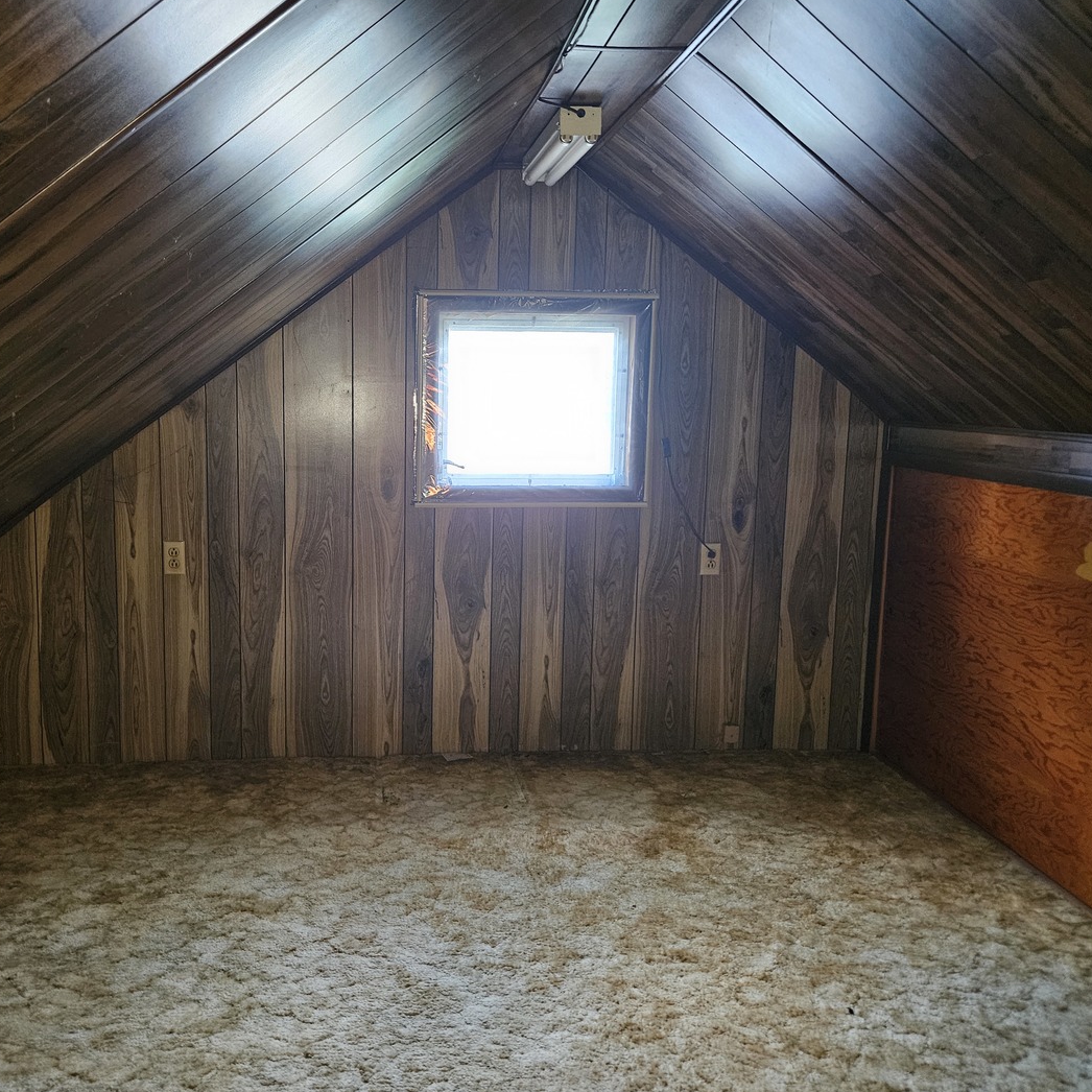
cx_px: 452
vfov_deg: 57.3
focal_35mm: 28
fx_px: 999
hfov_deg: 57.0
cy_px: 550
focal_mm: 5.4
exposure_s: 1/24
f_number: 1.8
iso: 500
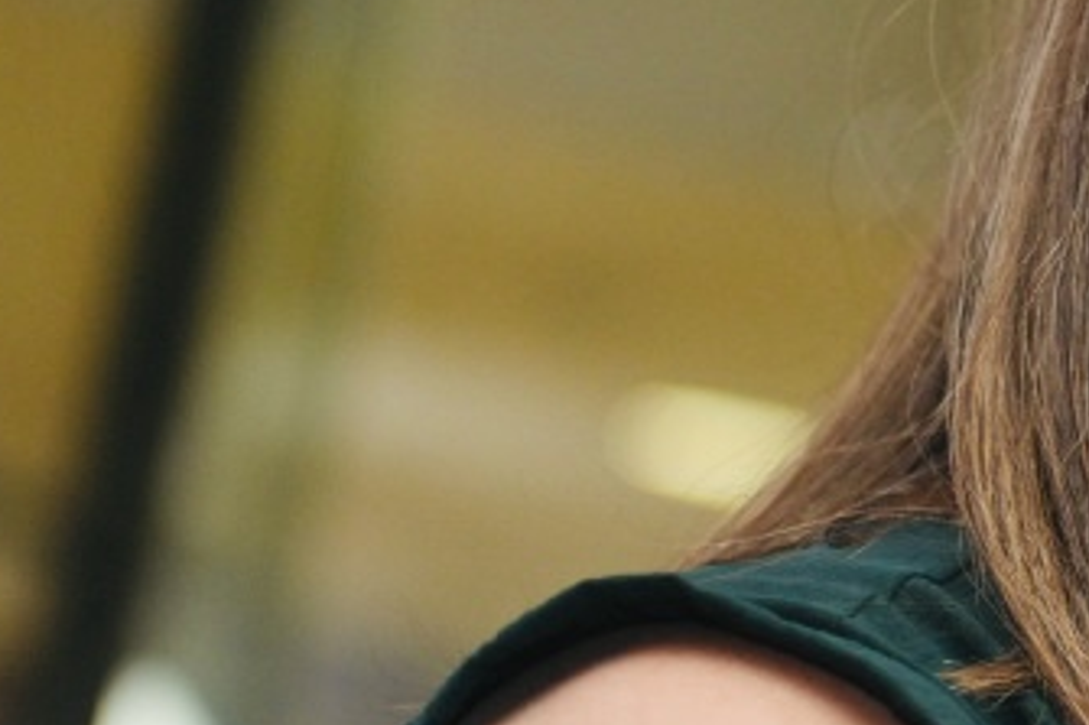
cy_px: 273
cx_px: 1700
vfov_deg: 4.1
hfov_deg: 6.0
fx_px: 10249
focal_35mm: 339
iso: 1000
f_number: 2.8
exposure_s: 1/100
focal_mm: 70
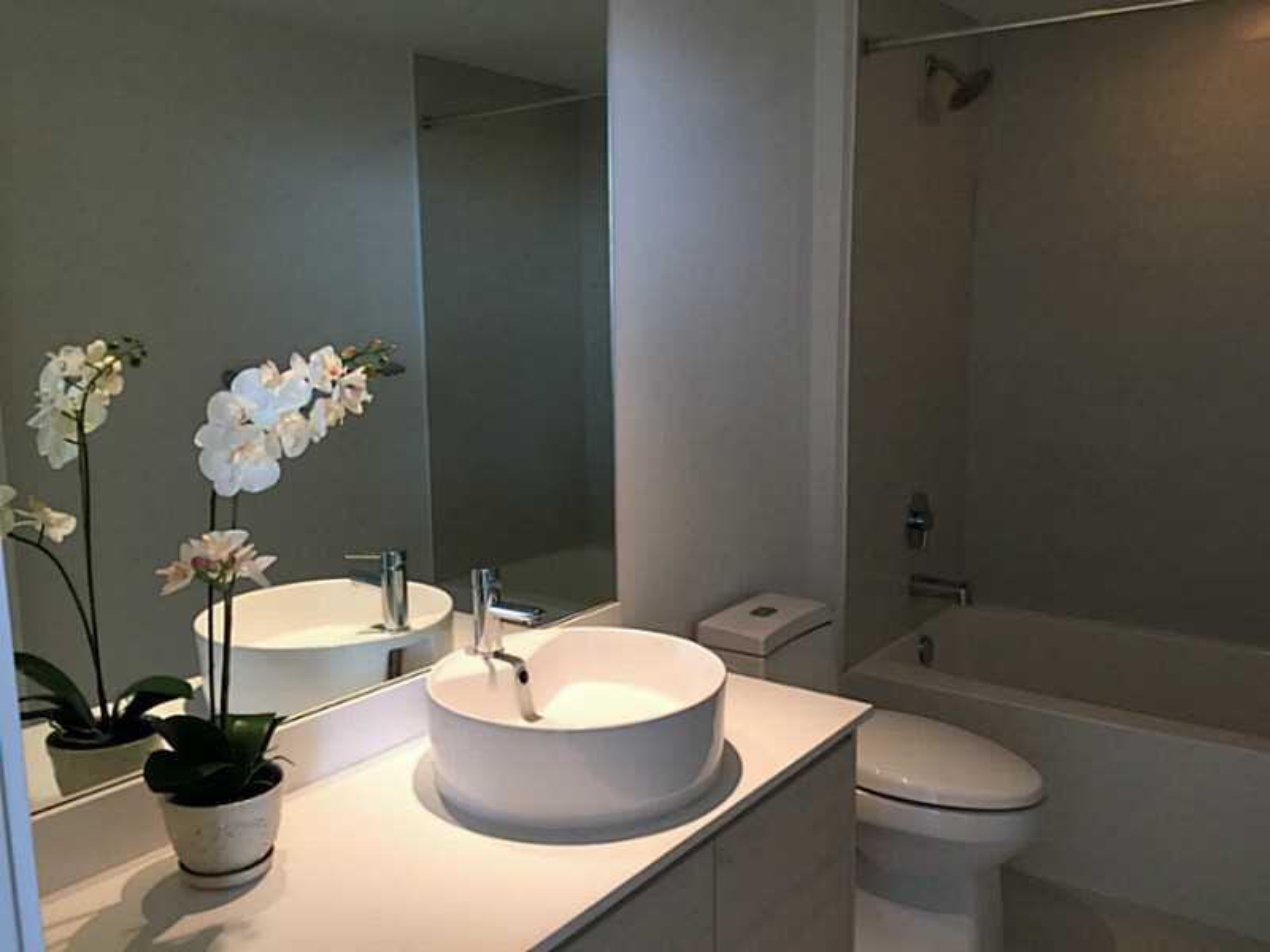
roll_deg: +0.2
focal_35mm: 29
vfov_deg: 48.2
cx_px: 635
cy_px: 476
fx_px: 1064
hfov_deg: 61.7
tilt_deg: -9.0
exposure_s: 1/30
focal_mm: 4.15
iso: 50
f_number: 2.2
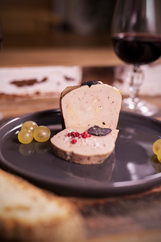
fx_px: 335
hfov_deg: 27.0
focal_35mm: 50
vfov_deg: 39.6
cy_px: 121
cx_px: 80
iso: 640
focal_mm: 50
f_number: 3.2
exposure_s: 1/160
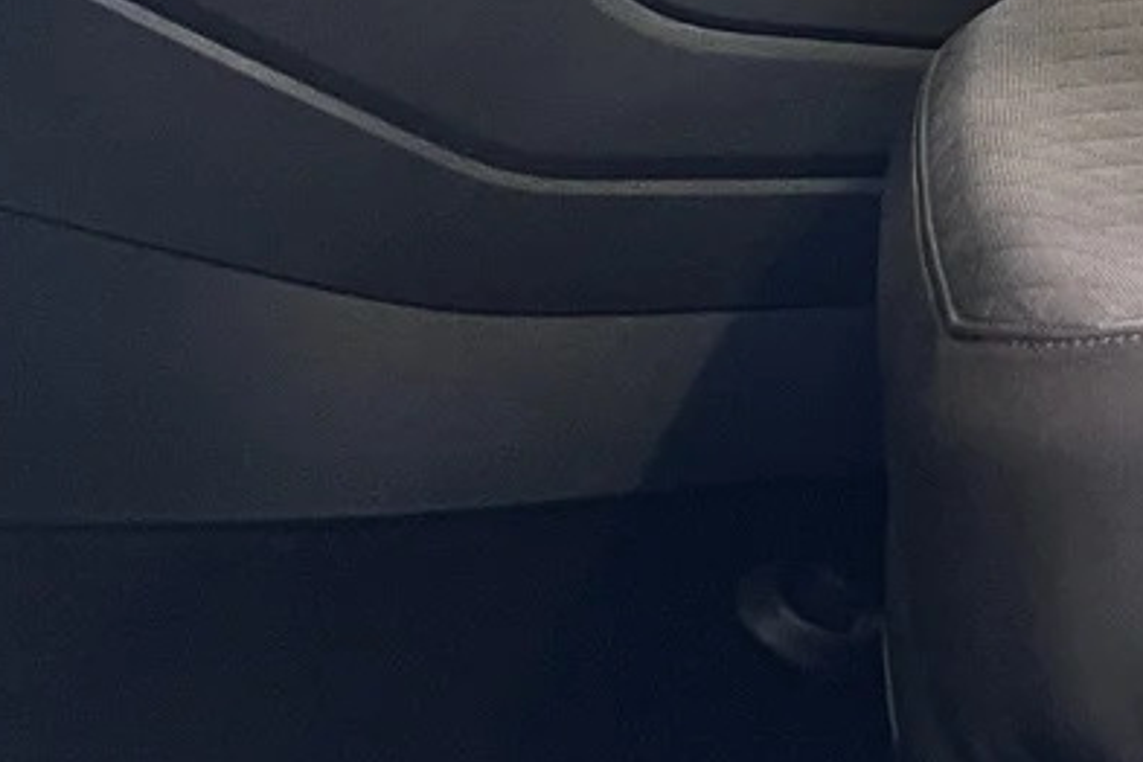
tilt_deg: +2.4
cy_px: -907
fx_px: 3492
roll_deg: -3.0
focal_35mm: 110
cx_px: 1917
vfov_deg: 11.0
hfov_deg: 16.3
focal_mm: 5.7
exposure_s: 1/60
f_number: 1.5
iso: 250
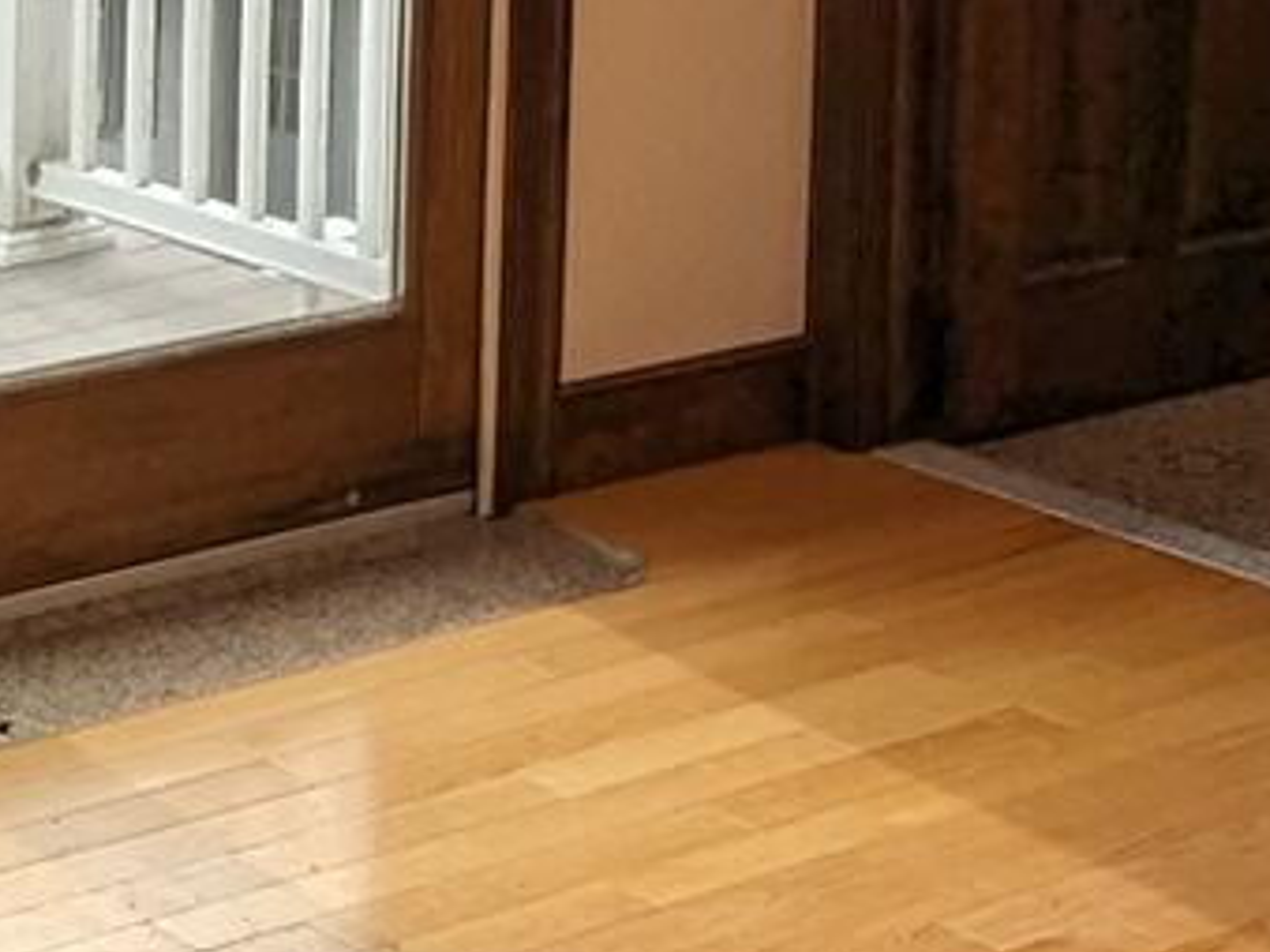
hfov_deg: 16.2
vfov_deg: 11.6
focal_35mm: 121
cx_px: 345
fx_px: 4438
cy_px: -581
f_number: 2.2
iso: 48
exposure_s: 1/633
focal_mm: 2.35
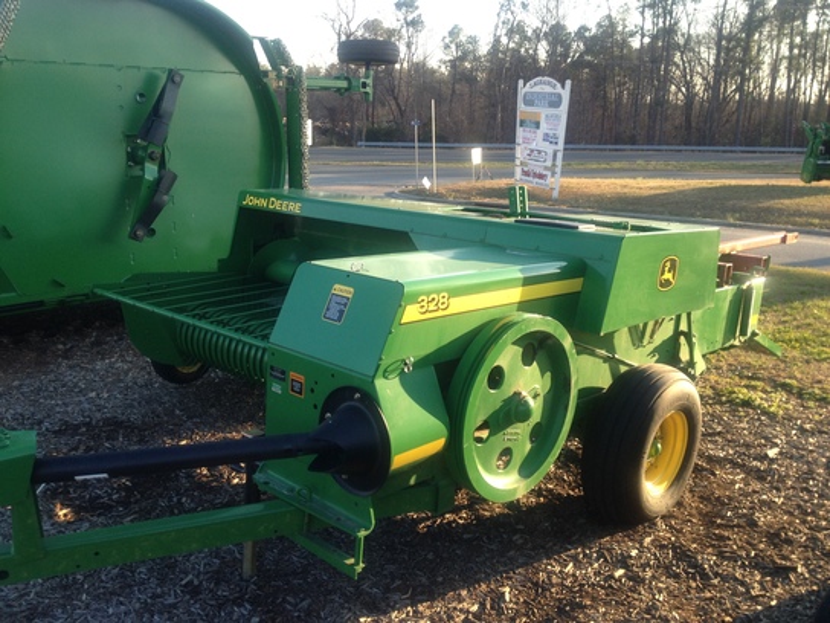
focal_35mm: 35
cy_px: 312
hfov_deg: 52.6
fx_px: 839
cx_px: 415
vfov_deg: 40.7
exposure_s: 1/207
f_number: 2.4
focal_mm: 4.28
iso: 50
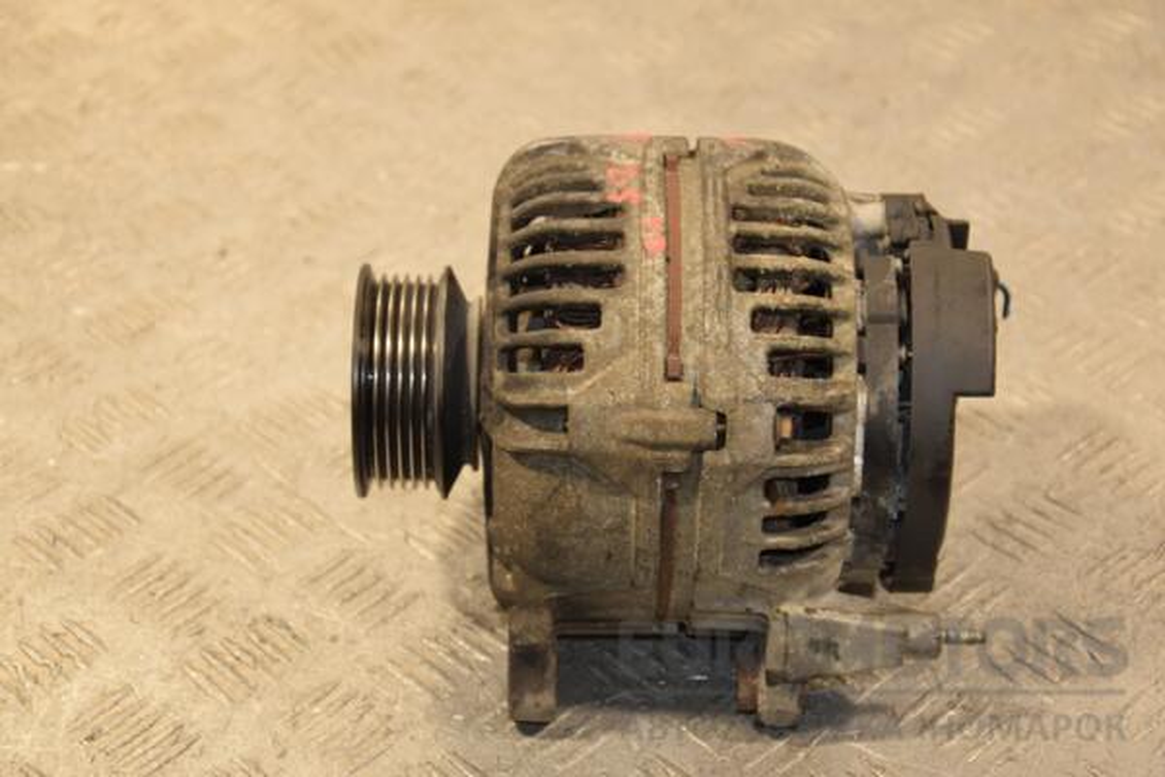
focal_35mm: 78
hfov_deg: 26.0
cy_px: 388
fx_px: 2524
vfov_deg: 17.5
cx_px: 582
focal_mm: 52
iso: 800
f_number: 5
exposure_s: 1/160
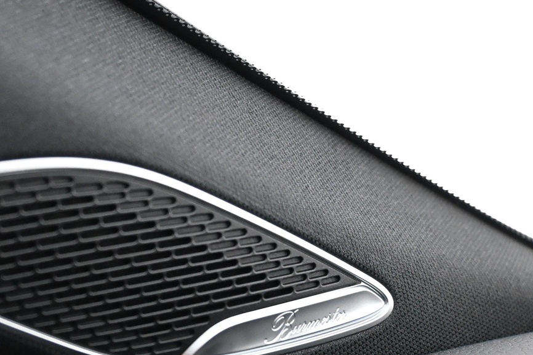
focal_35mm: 59
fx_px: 872
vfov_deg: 22.9
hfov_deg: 33.6
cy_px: 236
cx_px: 164
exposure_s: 1/60
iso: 4500
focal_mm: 21
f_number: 4
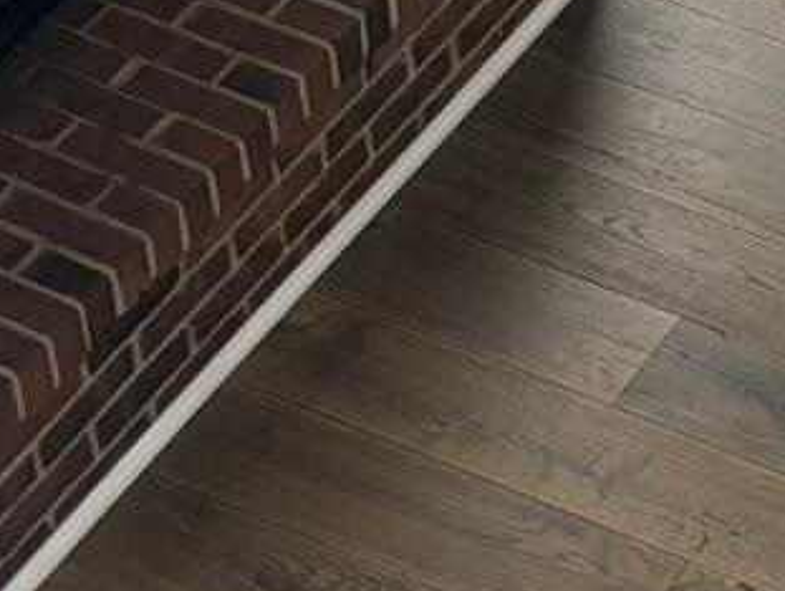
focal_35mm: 171
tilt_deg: -41.6
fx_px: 3882
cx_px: 1290
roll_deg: -6.7
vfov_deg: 8.7
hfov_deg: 11.0
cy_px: 8
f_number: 1.6
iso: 160
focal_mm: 5.96
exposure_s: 1/120
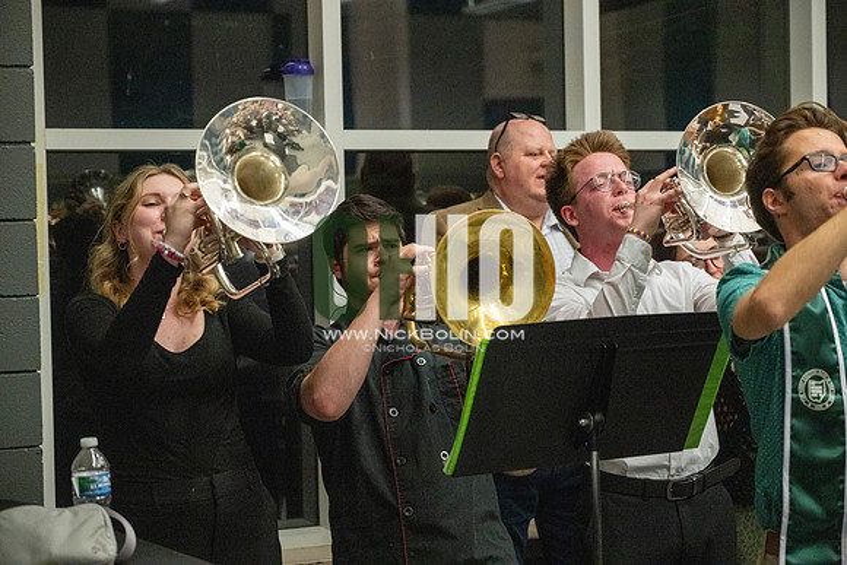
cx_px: 424
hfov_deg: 28.8
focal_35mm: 70
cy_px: 282
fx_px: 1647
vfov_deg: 19.5
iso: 10000
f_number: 4
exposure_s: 1/500
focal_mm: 70
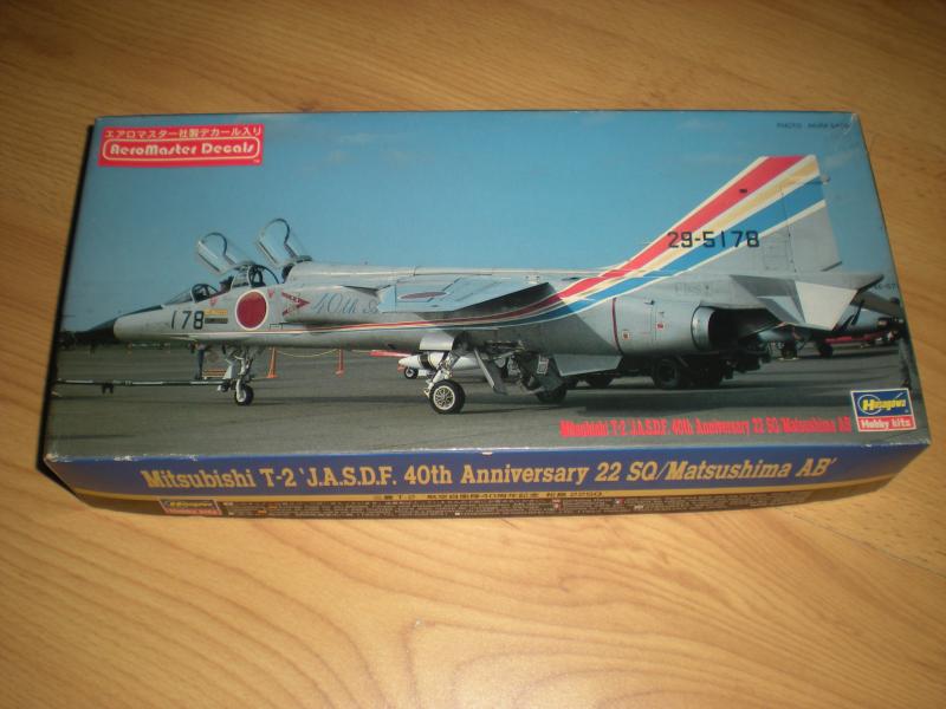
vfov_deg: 37.7
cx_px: 473
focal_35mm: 38
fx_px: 1038
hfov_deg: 49.0
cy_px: 354
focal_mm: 6.3
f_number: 3.1
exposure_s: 1/60
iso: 64
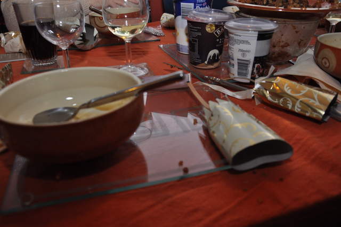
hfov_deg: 59.6
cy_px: 114
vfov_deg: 41.6
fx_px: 298
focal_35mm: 32
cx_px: 170
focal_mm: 21
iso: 640
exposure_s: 1/160
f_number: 5.6
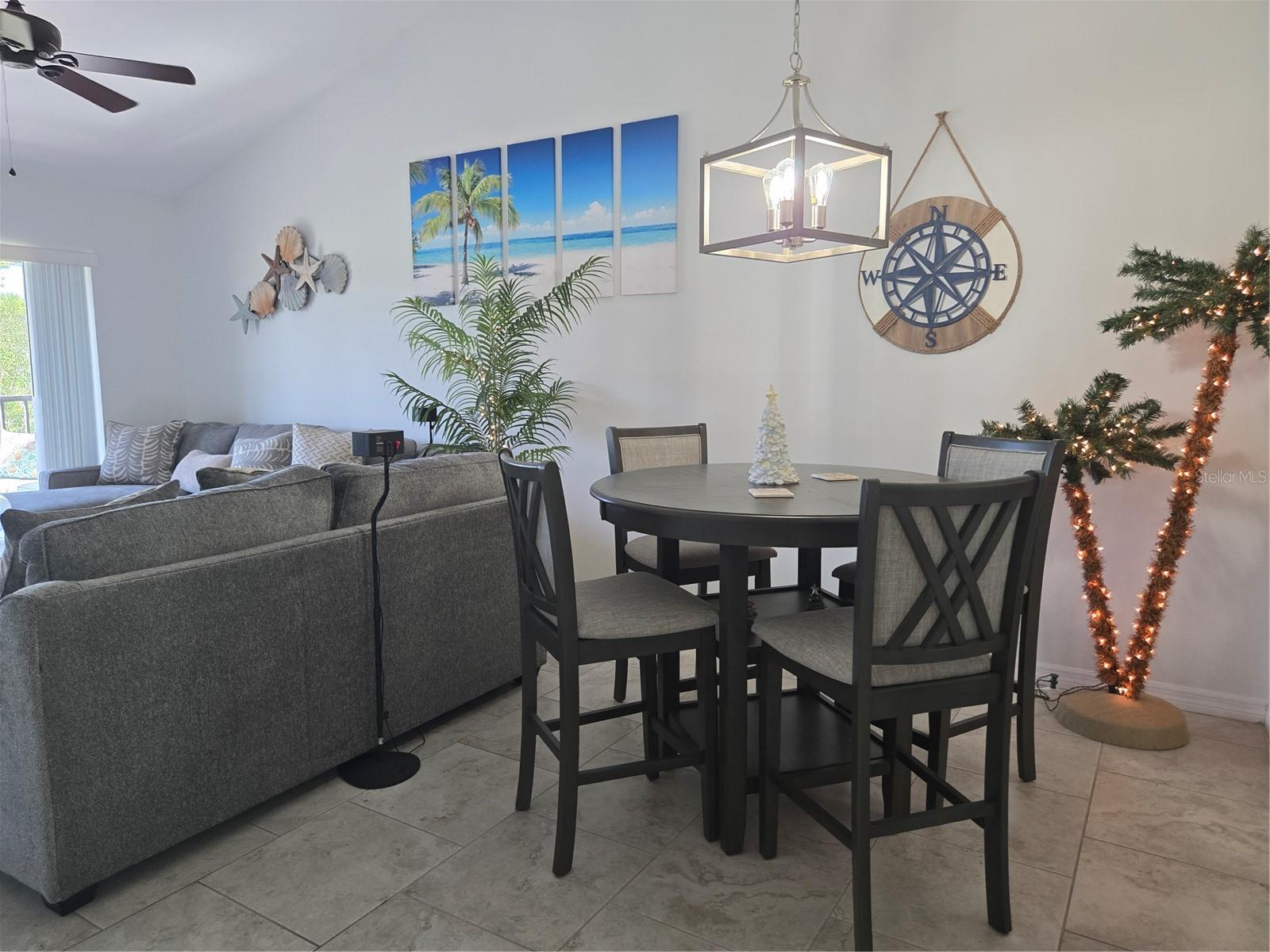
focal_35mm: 23
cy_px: 476
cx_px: 635
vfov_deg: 58.9
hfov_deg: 73.9
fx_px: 844
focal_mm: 5.4
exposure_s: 1/120
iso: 160
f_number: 1.8
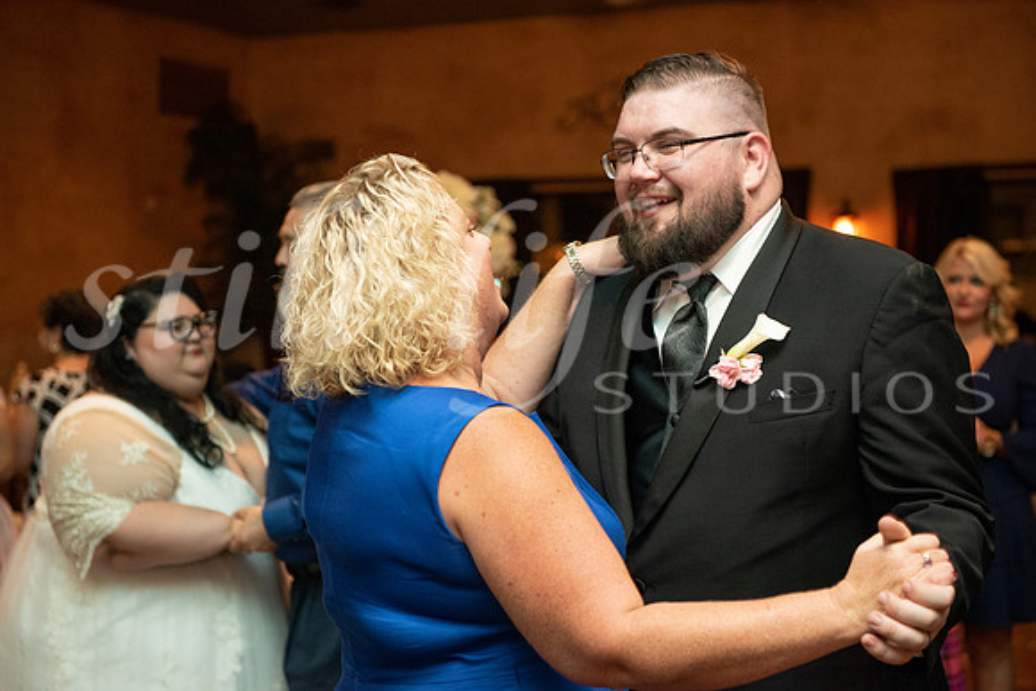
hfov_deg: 32.4
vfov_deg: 21.9
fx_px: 1785
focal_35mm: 62
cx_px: 518
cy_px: 346
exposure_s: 1/125
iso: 3200
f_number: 3.2
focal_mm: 62
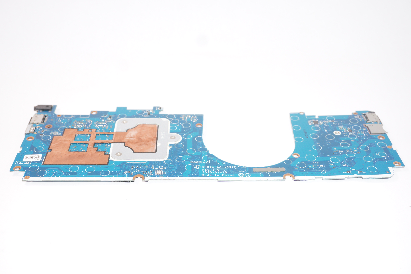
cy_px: 137
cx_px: 206
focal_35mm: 40
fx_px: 462
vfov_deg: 33.0
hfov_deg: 48.0
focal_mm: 27
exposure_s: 1/80
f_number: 5.6
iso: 160
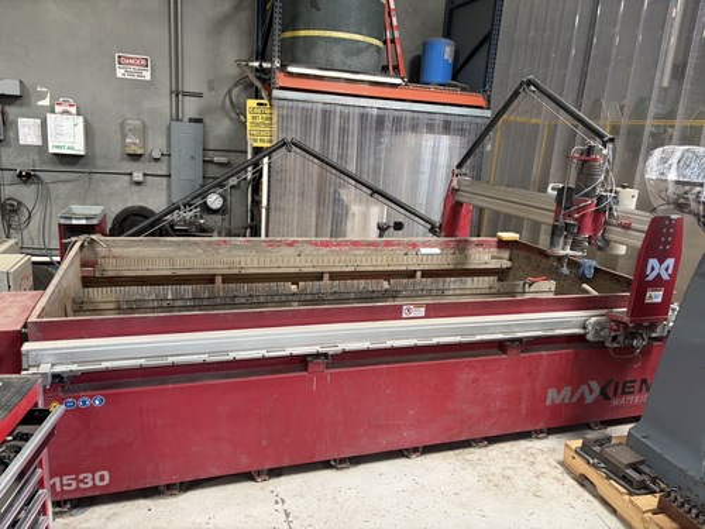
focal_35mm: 26
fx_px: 530
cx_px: 352
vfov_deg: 53.1
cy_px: 264
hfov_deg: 67.3
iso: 100
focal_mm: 5.96
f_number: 1.6
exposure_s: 1/60
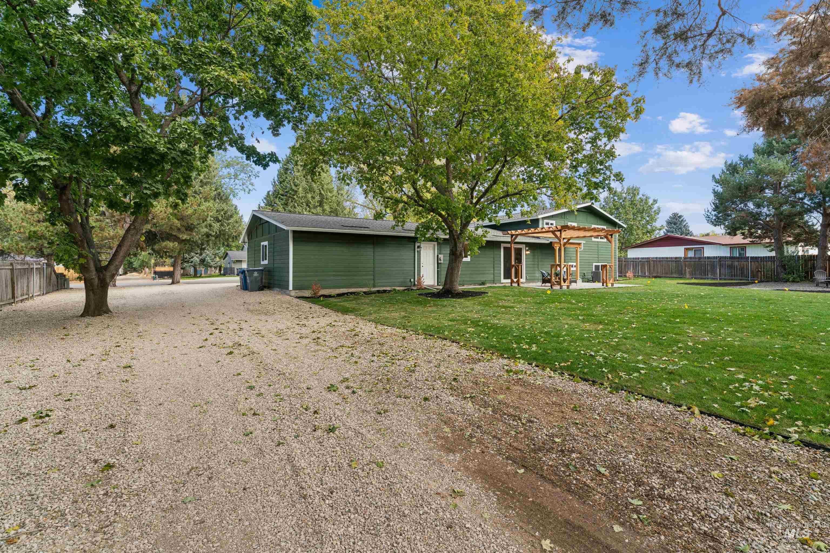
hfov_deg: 92.6
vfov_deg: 69.8
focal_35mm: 17
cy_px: 276
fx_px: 397
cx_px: 415
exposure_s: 1/60
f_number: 13
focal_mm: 17.2
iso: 400
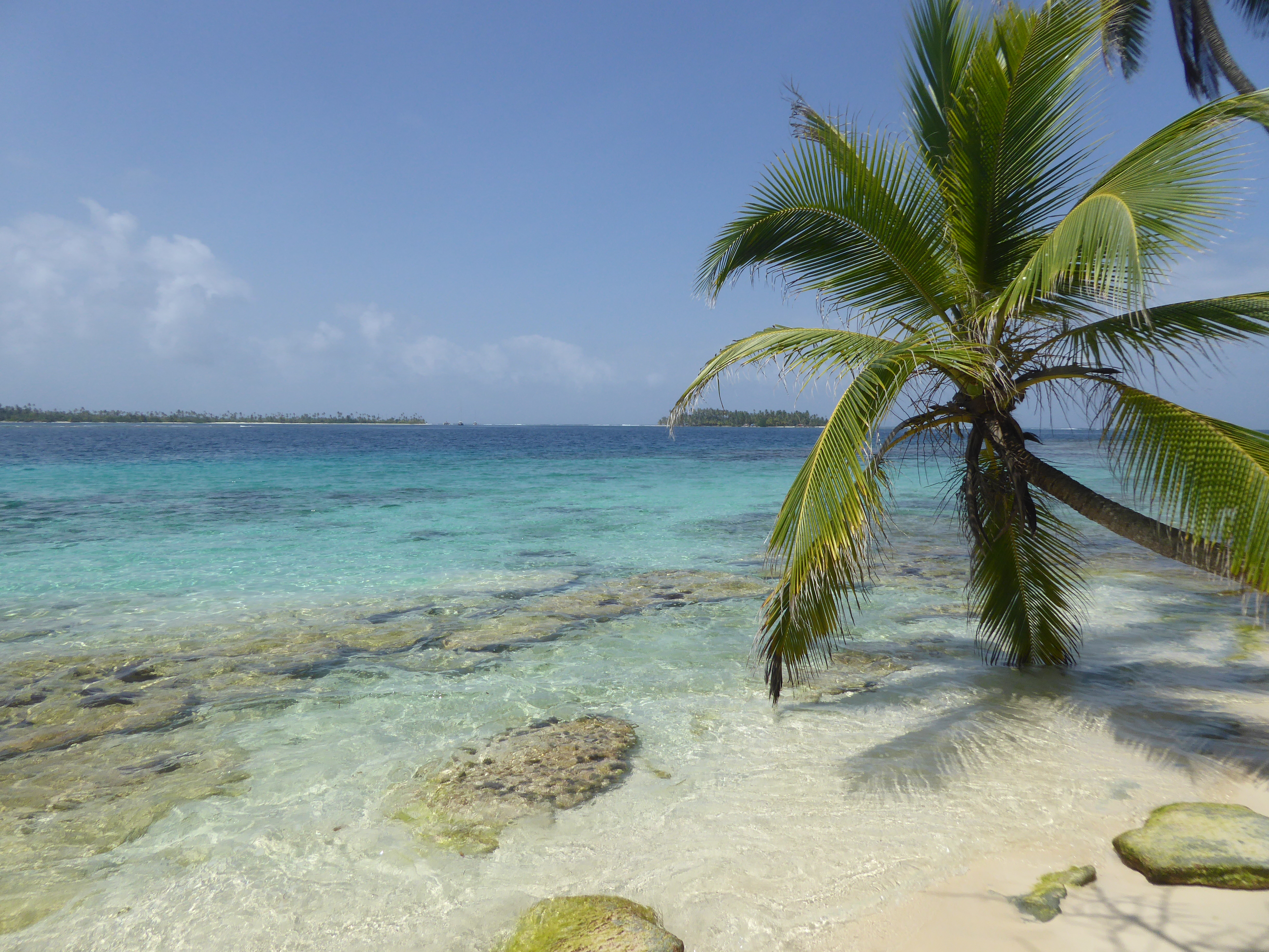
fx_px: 916
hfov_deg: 69.4
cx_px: 634
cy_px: 476
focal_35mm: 25
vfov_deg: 54.9
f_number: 3.3
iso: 100
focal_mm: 4.3
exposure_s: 1/2000
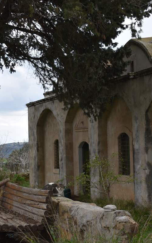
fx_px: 476
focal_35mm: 72
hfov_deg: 17.9
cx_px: 129
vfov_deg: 28.7
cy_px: 122
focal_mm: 31
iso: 100
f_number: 6.3
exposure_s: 1/200
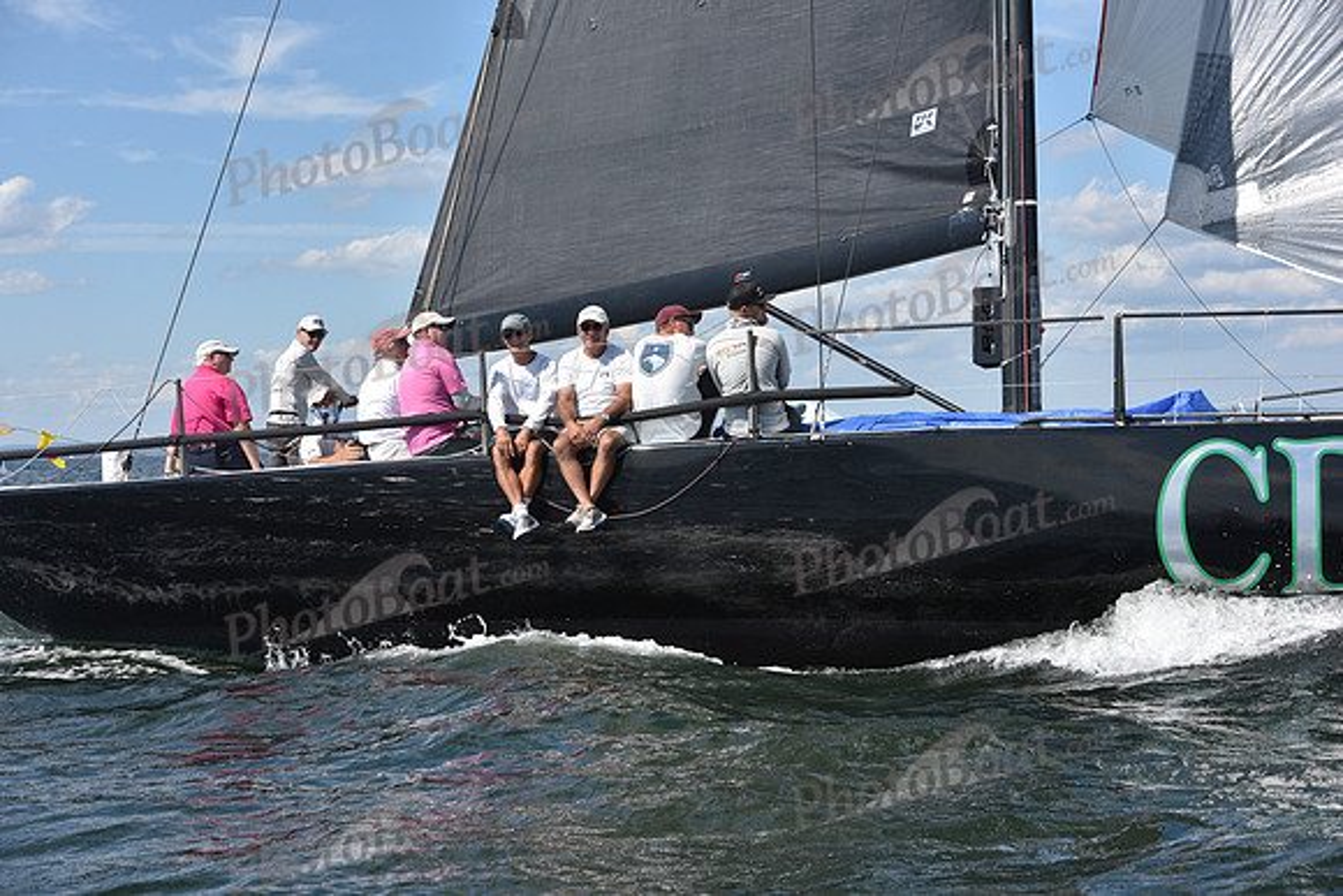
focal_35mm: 70
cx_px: 672
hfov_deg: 28.8
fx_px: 2612
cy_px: 448
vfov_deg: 19.5
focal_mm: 70
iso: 320
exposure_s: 1/1250
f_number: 8
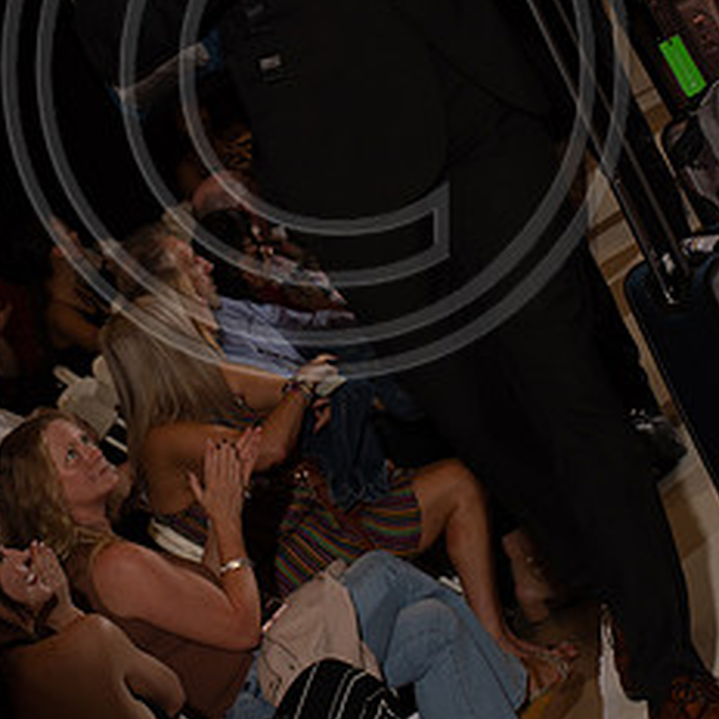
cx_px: 318
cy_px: 65
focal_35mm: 168
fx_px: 3948
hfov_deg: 10.4
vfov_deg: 10.3
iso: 800
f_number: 9
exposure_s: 1/250
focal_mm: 102
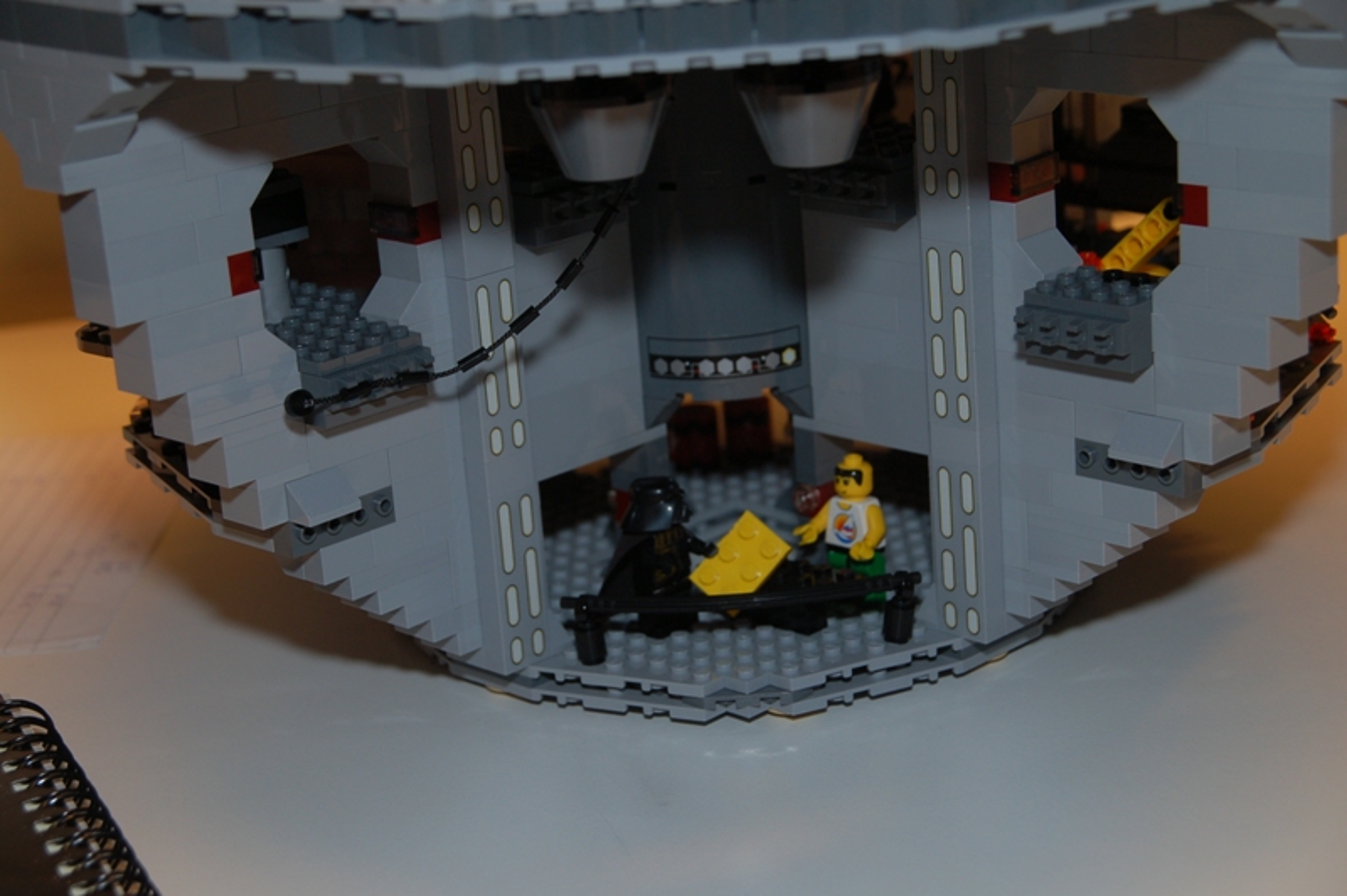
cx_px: 674
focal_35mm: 82
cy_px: 448
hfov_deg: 24.6
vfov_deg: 16.5
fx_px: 3084
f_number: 5.3
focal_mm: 55
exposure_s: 1/60
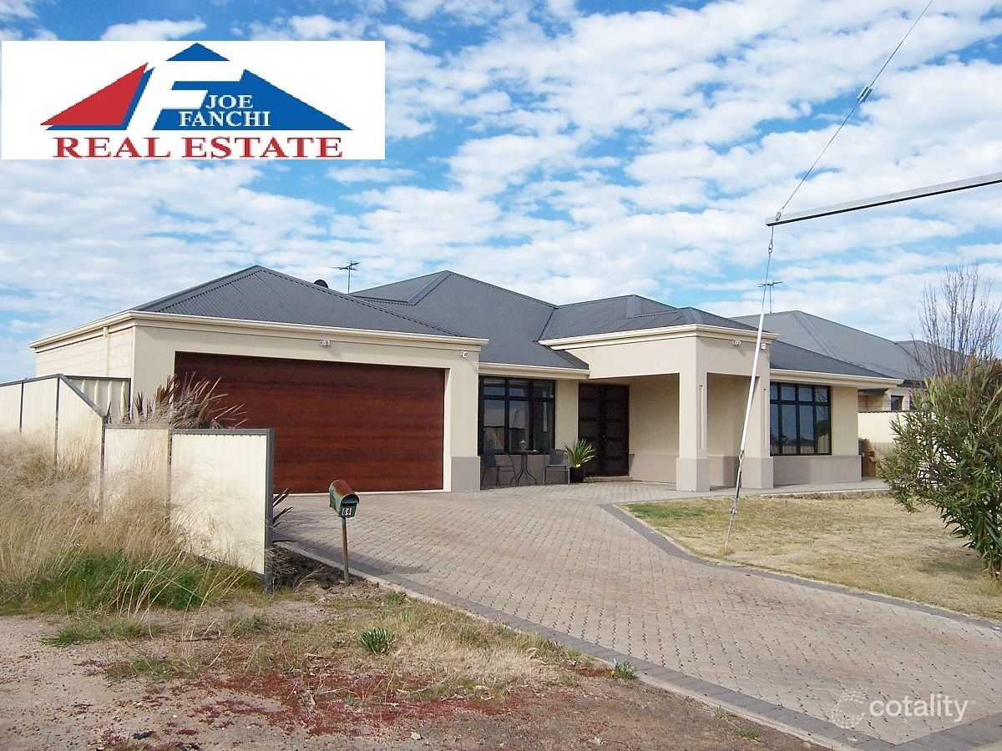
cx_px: 501
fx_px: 955
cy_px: 376
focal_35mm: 33
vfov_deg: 42.9
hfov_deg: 55.4
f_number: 4
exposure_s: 1/750
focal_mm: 5.5
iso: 80
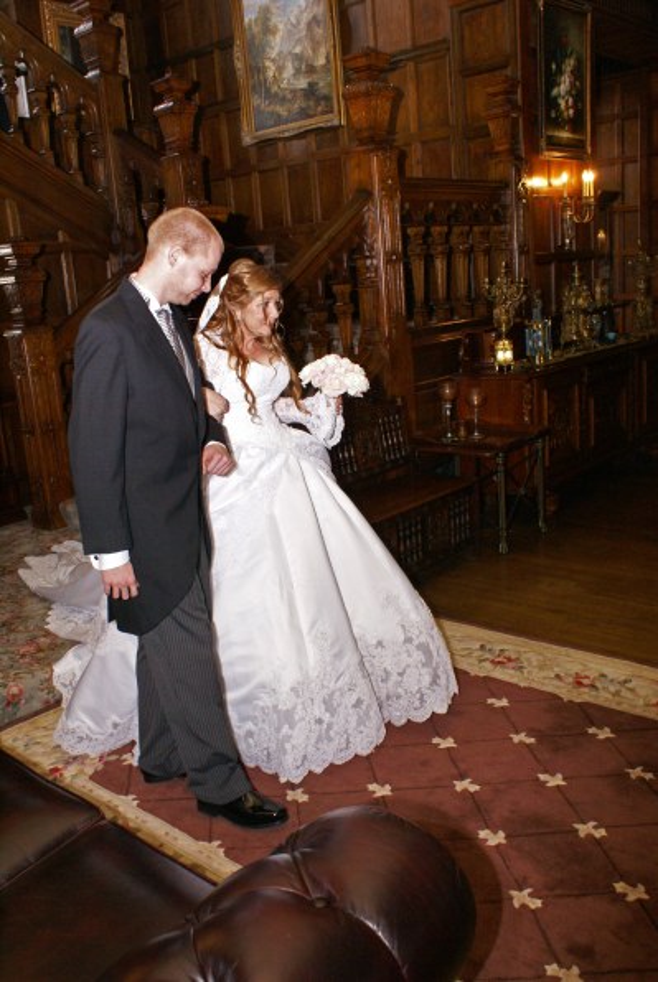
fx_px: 820
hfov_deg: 43.7
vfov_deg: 61.9
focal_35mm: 30
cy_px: 491
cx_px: 329
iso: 400
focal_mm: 20
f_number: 5.6
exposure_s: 1/80
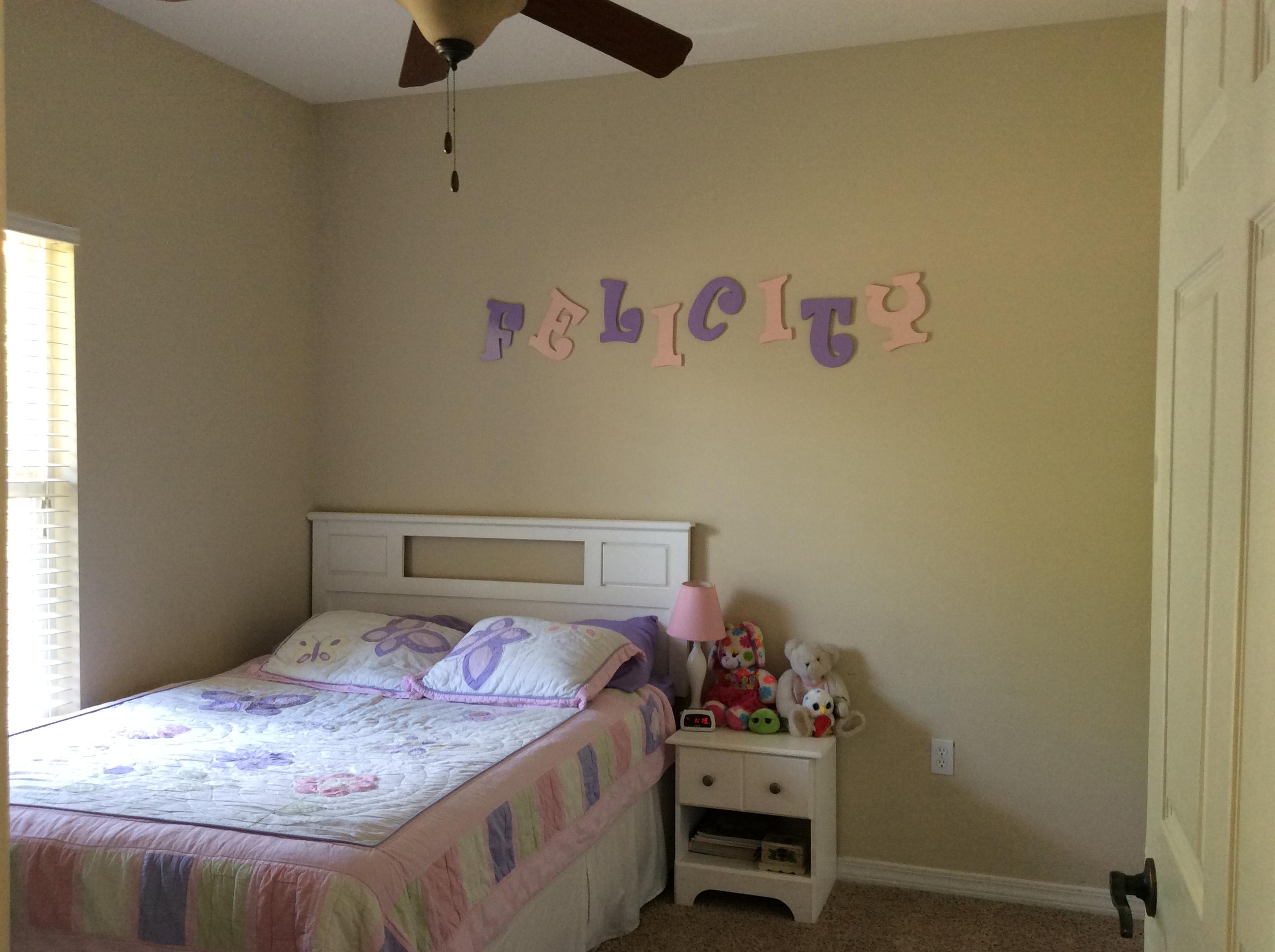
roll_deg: +0.0
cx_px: 638
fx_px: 1177
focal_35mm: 32
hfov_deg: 56.9
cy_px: 476
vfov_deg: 44.1
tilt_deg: -2.1
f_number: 2.4
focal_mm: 3.3
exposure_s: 1/24
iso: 64
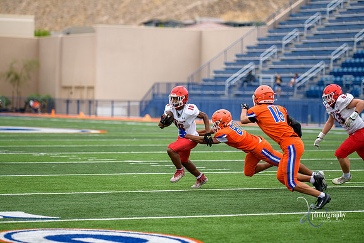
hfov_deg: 12.1
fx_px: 1719
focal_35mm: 170
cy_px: 122
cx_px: 182
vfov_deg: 8.1
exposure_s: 1/800
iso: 320
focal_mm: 170
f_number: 2.8
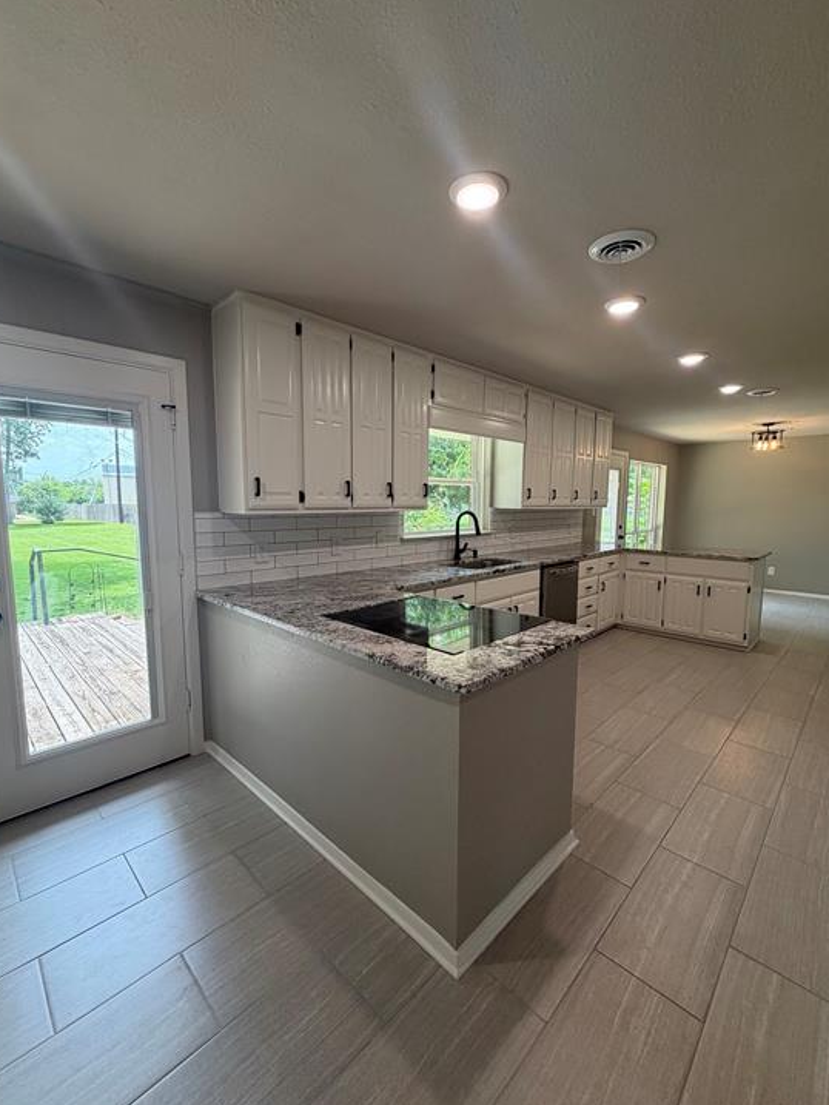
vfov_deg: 98.2
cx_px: 422
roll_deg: -1.6
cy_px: 556
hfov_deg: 81.8
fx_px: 479
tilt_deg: -6.1
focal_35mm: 15
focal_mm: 2.22
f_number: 2.2
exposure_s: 1/120
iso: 125
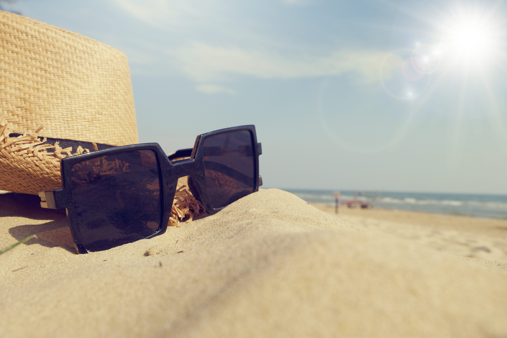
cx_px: 254
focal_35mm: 25
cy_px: 169
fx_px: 352
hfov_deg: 71.5
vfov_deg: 51.3
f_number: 7.1
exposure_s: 1/1200
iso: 200
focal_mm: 16.7
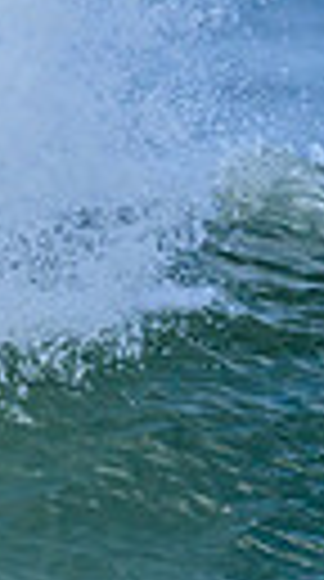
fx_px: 79754
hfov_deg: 0.2
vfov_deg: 0.4
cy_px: 581
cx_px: -1084
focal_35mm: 5191
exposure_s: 1/2000
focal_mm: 800
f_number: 6.3
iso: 400
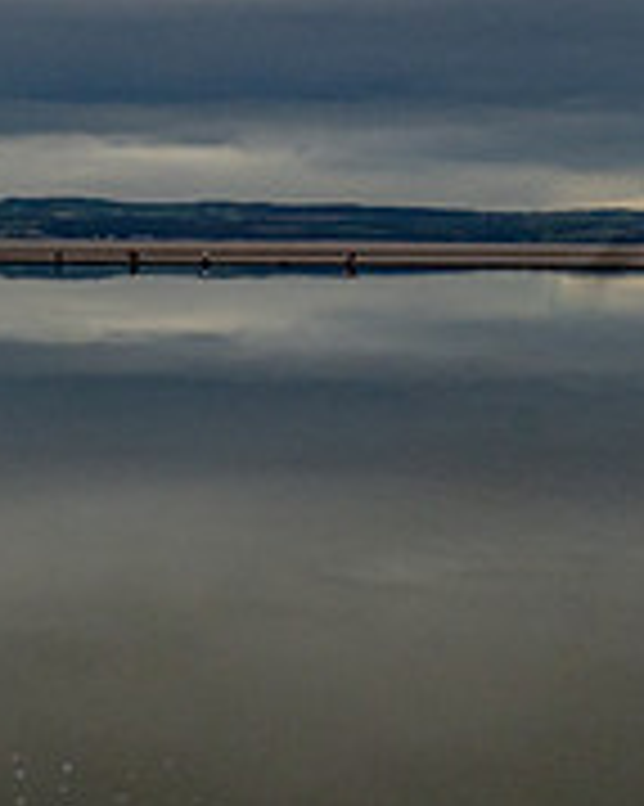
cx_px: 419
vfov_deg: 24.7
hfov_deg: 20.1
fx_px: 1812
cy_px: 182
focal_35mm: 76
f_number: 22
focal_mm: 12
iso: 640
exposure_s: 1/60
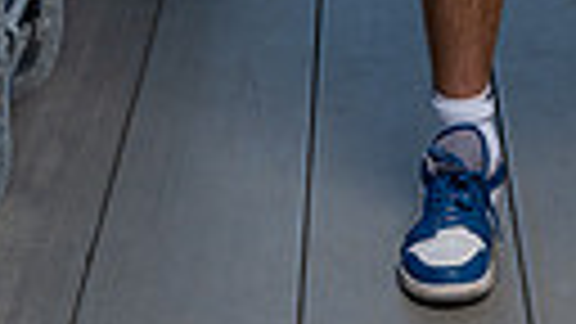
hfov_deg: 12.3
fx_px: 2642
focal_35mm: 173
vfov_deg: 6.6
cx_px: 580
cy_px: -526
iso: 100
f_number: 4.5
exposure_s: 1/1000
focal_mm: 47
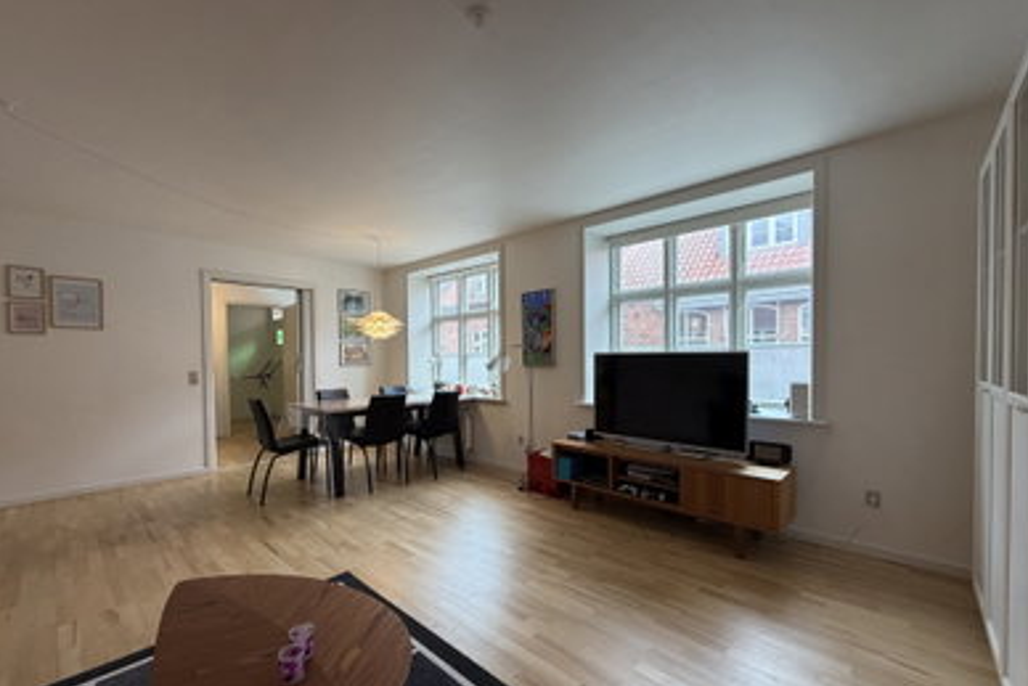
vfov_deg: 77.3
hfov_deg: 100.4
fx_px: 428
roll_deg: +1.4
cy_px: 368
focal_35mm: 15
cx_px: 522
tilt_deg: -0.5
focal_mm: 2.22
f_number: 2.2
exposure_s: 1/100
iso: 250
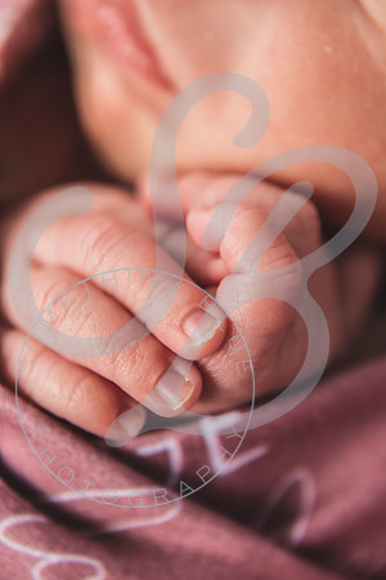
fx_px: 1126
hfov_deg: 19.5
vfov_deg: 28.8
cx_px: 193
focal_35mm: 70
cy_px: 290
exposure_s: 1/125
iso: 500
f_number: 5.6
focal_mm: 70
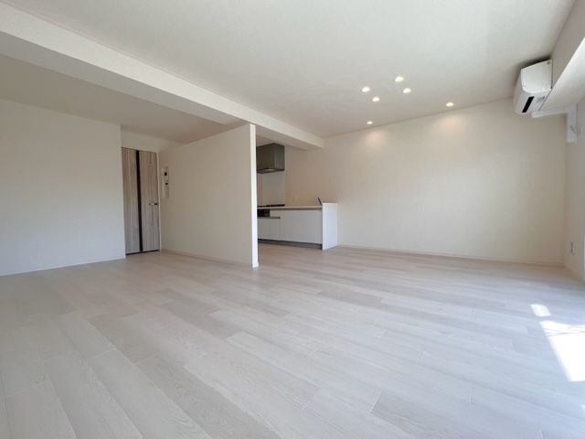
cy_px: 220
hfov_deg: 106.2
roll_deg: +2.3
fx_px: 220
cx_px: 292
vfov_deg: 89.9
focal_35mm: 13
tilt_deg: -2.7
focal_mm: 1.57
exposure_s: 1/179
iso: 32
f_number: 1.8
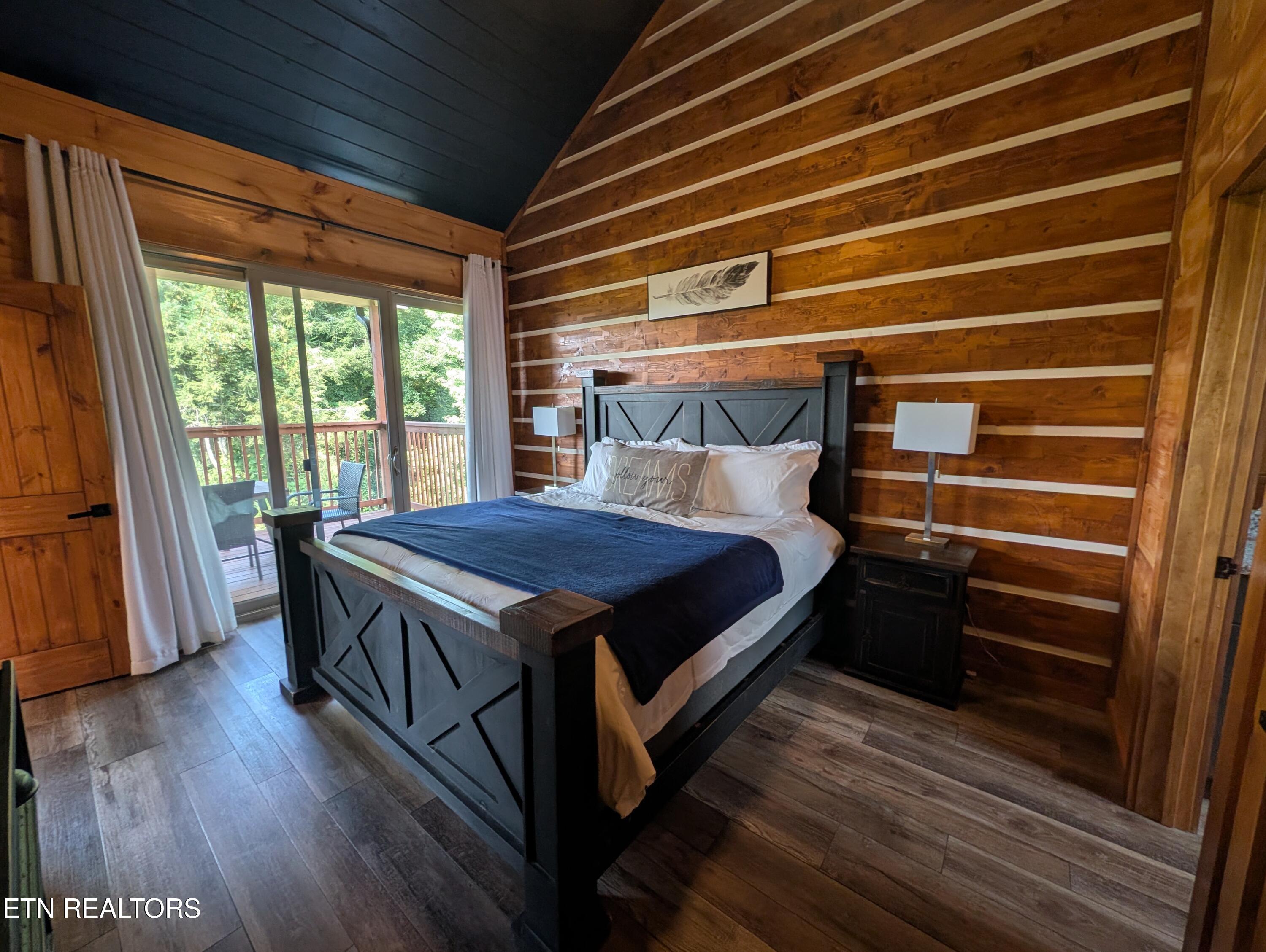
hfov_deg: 110.5
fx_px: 439
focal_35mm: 12
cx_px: 633
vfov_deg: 94.6
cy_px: 476
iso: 51
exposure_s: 1/40
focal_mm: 2.02
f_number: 1.7
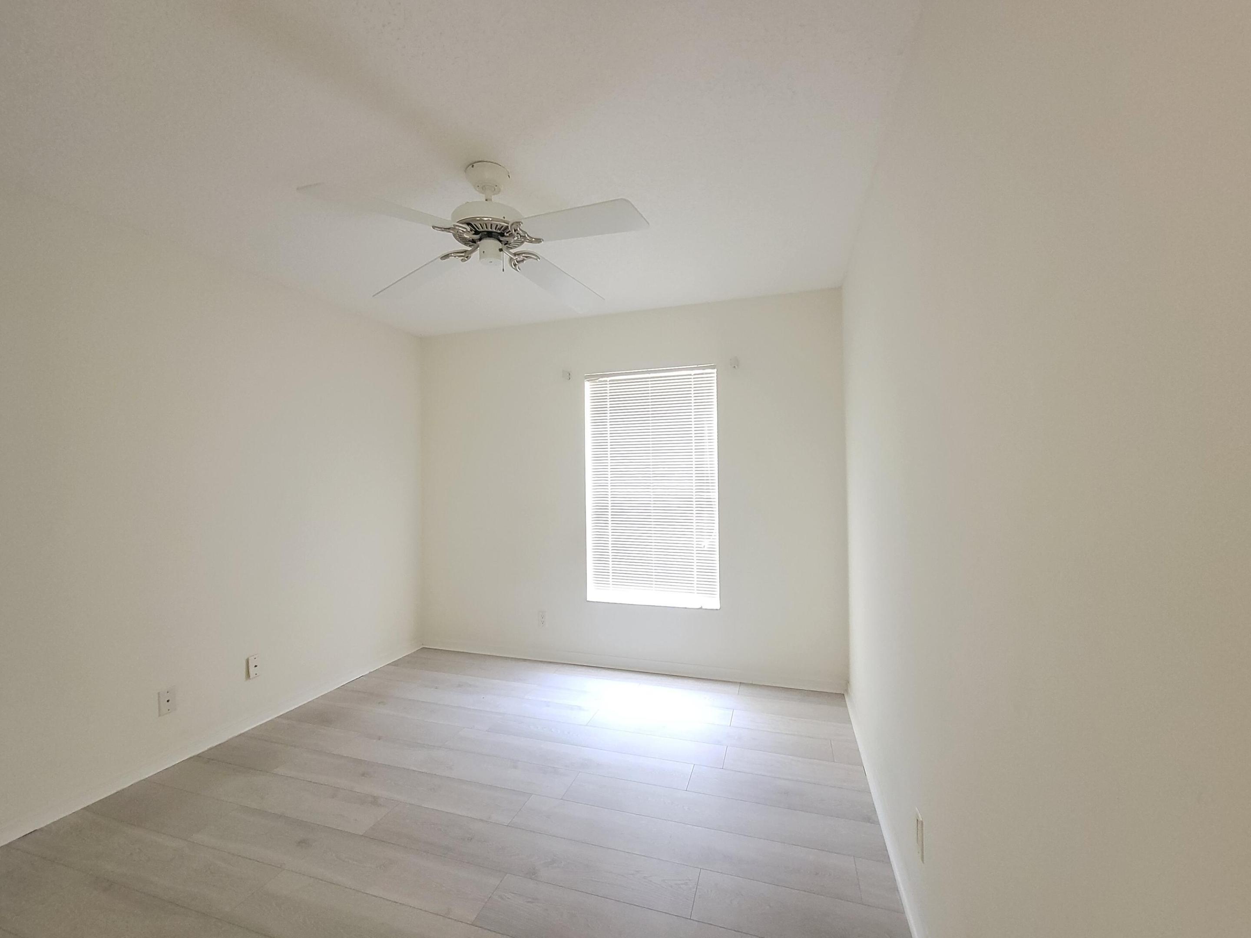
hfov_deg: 106.2
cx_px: 626
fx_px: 470
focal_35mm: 13
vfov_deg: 89.9
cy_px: 469
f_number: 2.2
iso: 1000
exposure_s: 1/24
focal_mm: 2.2
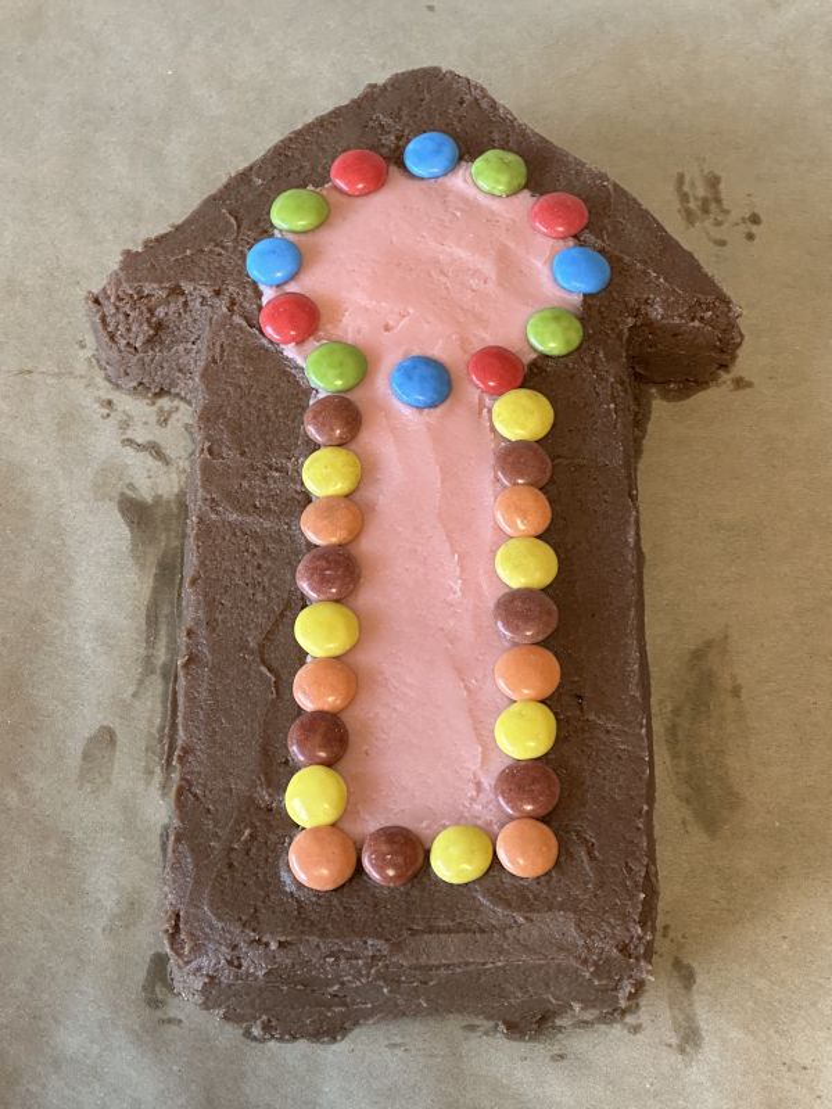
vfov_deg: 25.3
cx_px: 416
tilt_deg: -56.5
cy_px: 554
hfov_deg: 19.1
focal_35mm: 77
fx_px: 2468
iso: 320
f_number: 2.8
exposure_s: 1/50
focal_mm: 9
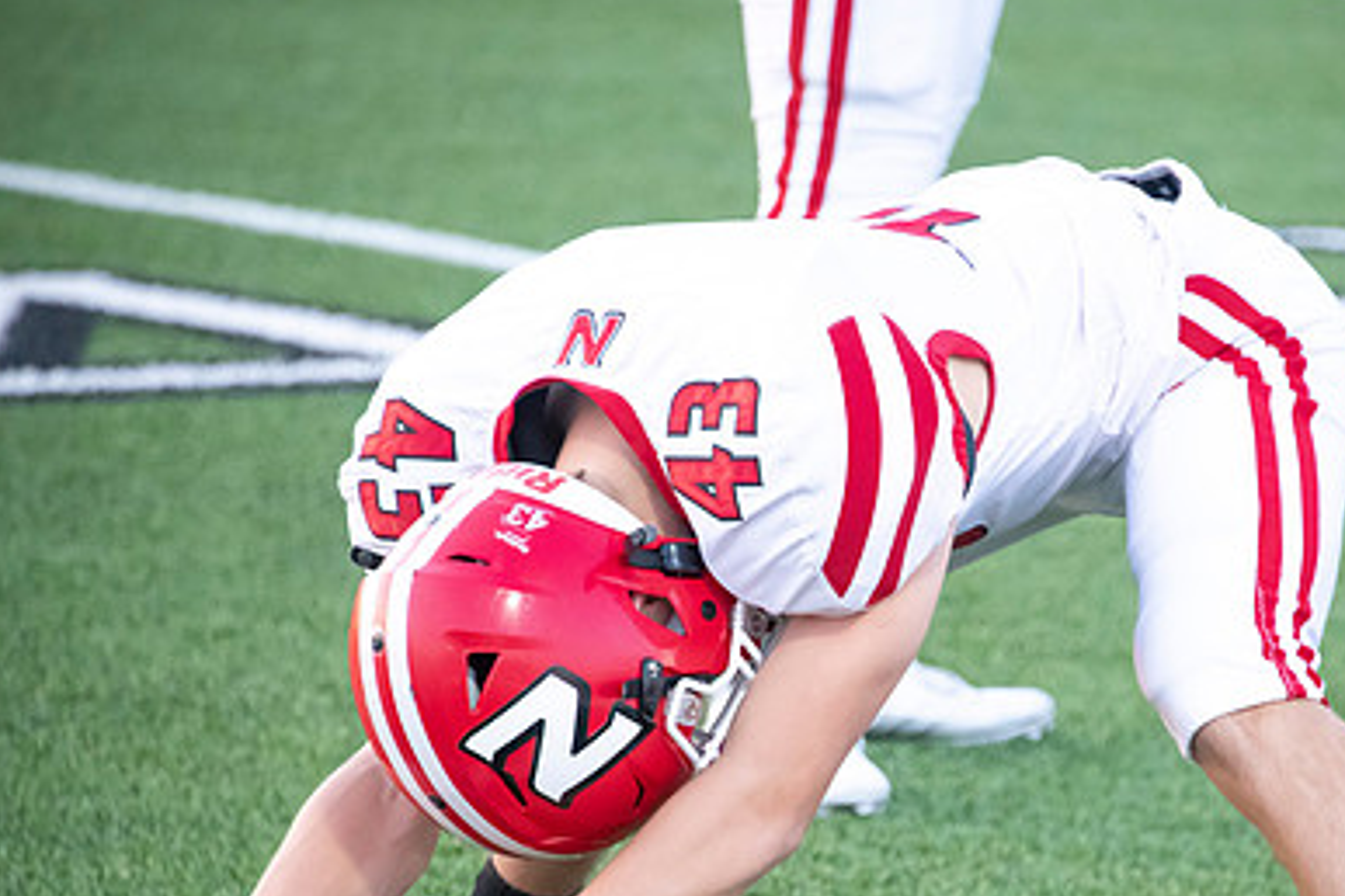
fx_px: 14009
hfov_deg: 5.5
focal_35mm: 375
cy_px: 662
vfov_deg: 3.7
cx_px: 959
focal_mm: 250
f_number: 5.6
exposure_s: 1/800
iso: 4000
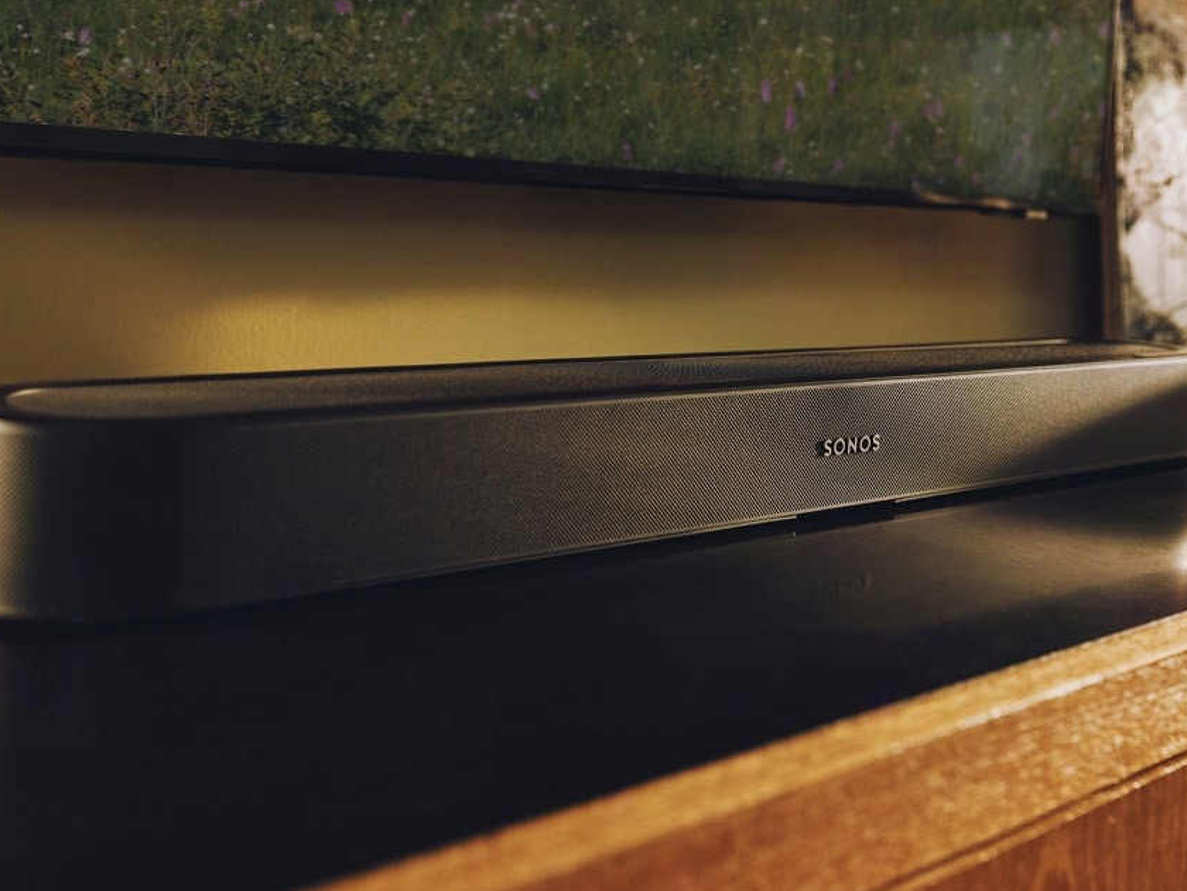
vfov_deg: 33.4
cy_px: 314
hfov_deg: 43.8
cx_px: 579
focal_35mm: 43
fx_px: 1474
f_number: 5.6
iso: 2000
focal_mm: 38.9
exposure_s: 1/125
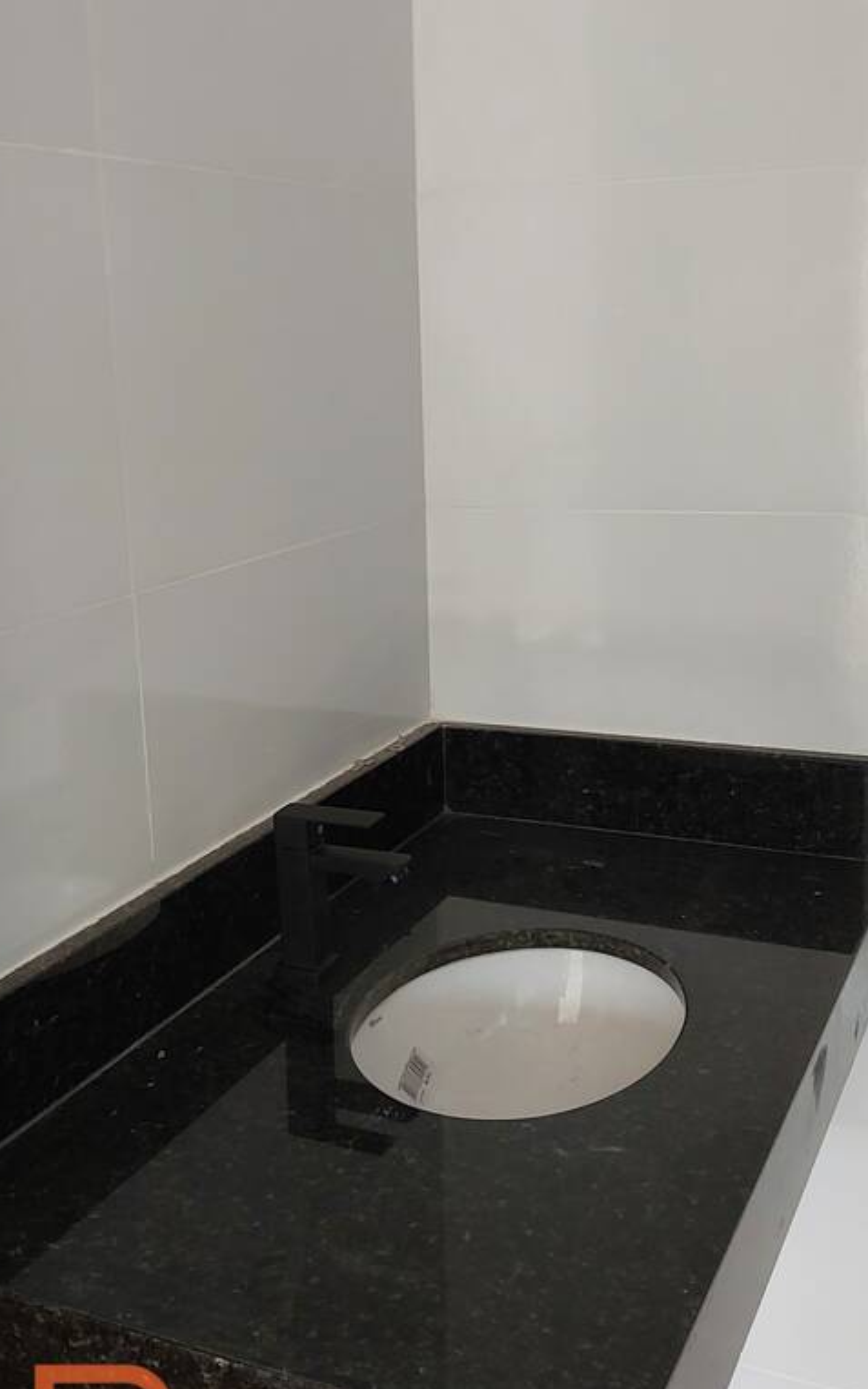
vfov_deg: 44.4
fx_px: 1703
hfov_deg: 28.6
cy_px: 675
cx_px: 388
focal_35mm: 45
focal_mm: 4.6
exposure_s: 1/60
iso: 160
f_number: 1.8
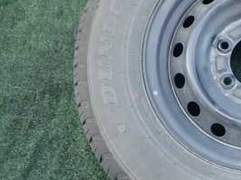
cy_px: 71
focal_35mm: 67
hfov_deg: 26.9
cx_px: 256
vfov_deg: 21.8
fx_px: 466
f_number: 2.3
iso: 200
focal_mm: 5.4
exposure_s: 1/80
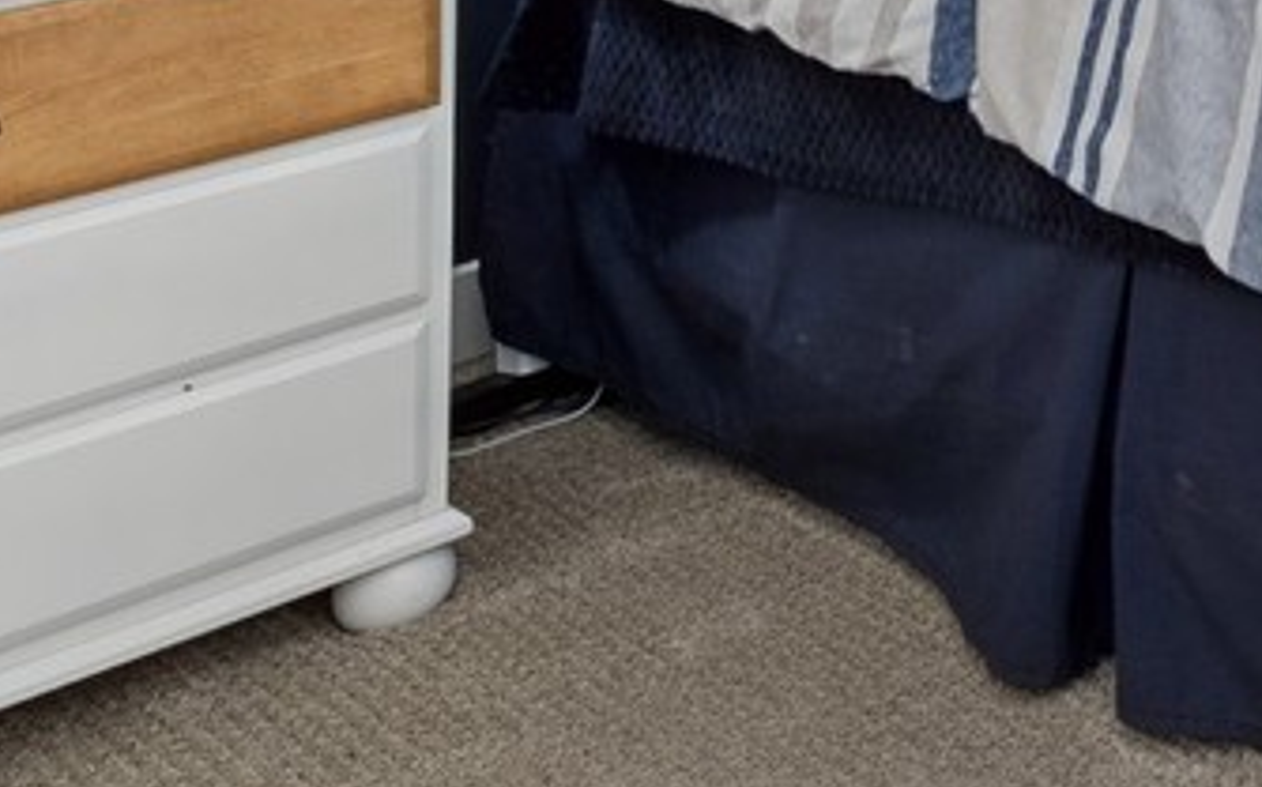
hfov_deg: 19.3
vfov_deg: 14.4
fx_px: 2544
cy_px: -832
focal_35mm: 74
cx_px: 2385
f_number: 9.5
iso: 200
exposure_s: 1/15
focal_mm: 15
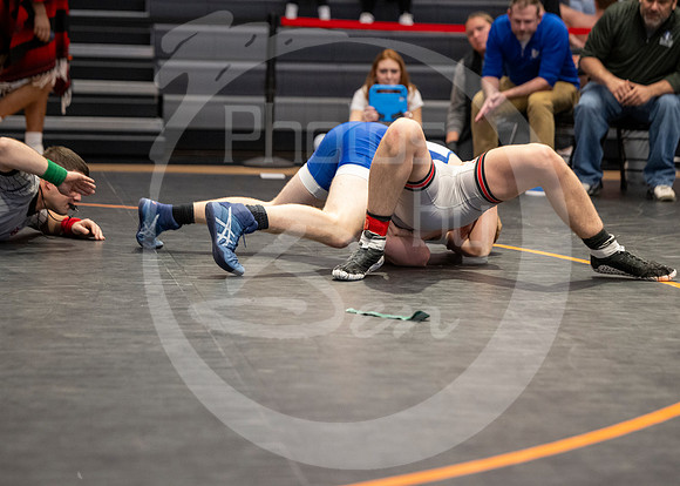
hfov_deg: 16.6
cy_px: 285
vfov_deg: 11.9
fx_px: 2328
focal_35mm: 121
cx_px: 345
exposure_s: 1/1000
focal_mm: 98
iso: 3200
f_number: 2.8
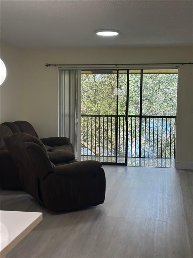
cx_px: 96
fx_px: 357
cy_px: 129
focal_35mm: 48
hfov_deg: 30.3
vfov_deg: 39.7
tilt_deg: -5.6
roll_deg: +0.1
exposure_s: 1/188
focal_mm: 6.86
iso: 80
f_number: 1.78
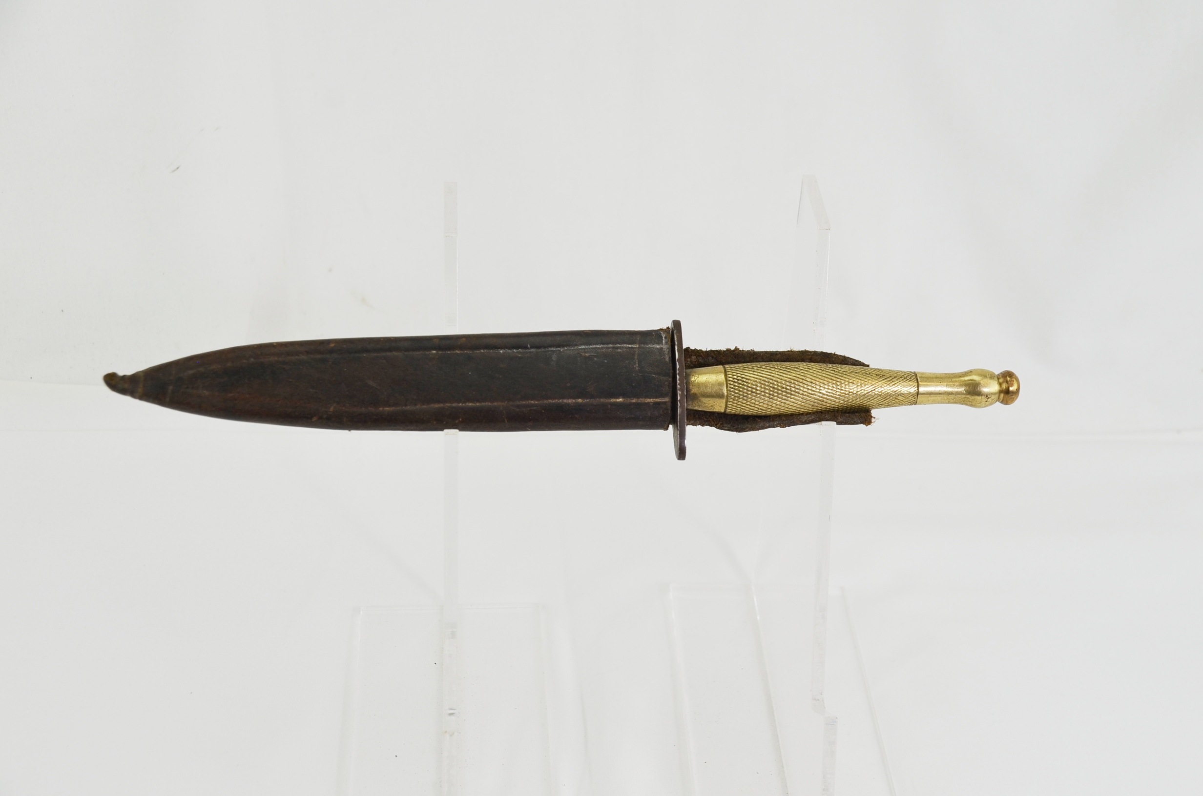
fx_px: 2001
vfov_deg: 22.5
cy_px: 398
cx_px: 602
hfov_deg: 33.5
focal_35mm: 60
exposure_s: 1/125
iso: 220
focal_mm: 40
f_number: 5.6
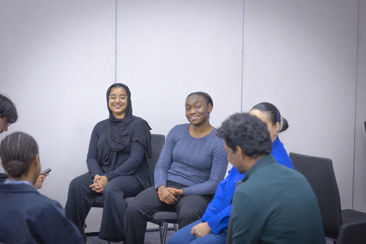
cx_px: 183
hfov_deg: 19.5
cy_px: 122
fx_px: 1067
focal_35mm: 105
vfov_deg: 13.0
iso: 4000
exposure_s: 1/125
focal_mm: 105
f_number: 4
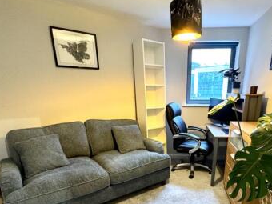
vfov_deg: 54.5
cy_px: 150
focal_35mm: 24
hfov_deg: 70.7
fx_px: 189
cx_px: 165
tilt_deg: -17.0
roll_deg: +0.3
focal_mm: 2.22
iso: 800
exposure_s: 1/50
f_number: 2.2
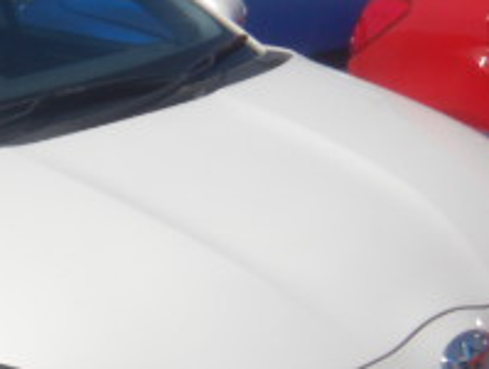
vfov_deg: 18.9
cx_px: 15
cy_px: 332
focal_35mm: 77
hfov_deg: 24.3
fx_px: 1090
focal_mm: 4.3
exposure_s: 1/800
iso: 125
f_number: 2.8
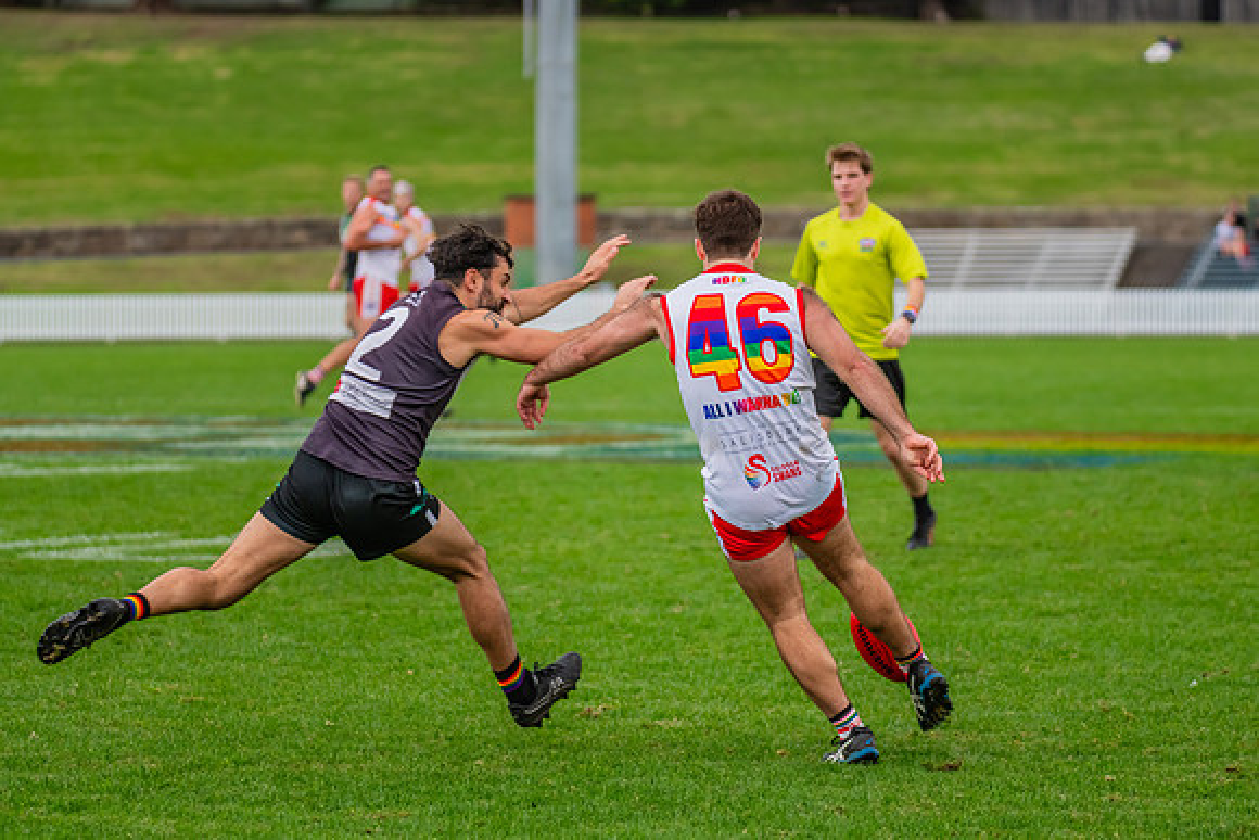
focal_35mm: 181
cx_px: 665
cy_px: 444
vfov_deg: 7.6
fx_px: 6324
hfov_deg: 11.4
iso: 1000
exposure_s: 1/1000
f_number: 4
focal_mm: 170
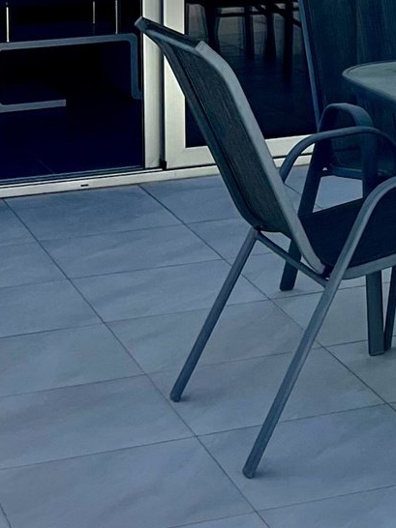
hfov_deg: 11.6
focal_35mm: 122
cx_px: 594
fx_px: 1862
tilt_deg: -0.2
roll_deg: -0.6
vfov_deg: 15.5
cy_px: -132
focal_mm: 5.7
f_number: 1.5
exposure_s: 1/3571
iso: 50
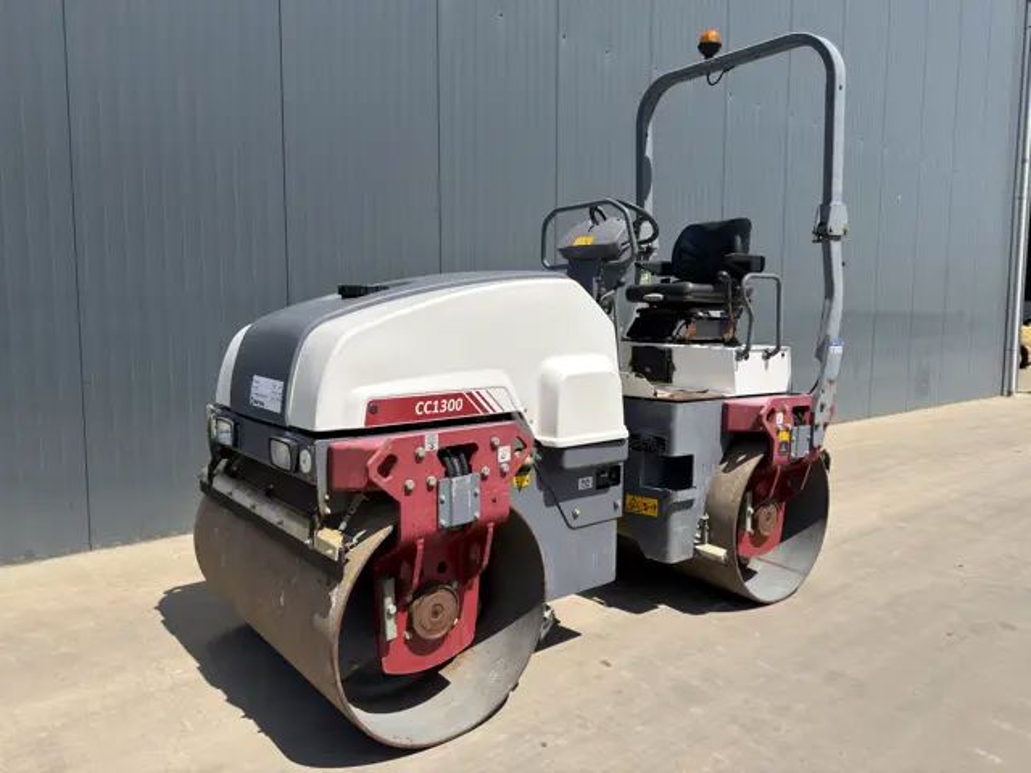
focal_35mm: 24
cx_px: 516
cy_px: 386
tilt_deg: -4.6
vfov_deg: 56.8
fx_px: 715
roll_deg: -0.8
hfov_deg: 71.6
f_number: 1.78
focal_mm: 6.76
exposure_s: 1/5128
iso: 80
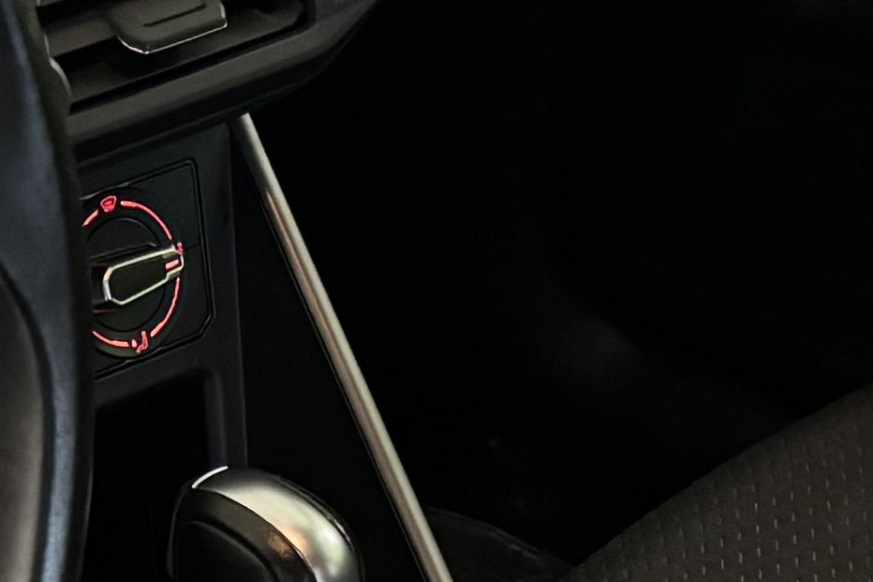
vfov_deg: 8.8
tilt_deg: -38.8
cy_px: 845
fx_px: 3709
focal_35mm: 153
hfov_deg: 13.2
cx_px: -46
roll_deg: -5.5
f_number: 1.78
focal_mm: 6.76
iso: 800
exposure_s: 1/50
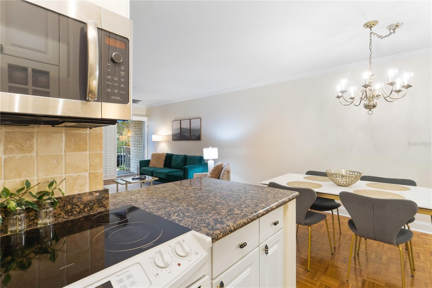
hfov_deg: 95.0
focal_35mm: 16
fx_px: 198
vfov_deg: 72.0
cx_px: 216
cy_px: 144
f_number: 7.1
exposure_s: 1/2.5
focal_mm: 11
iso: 250
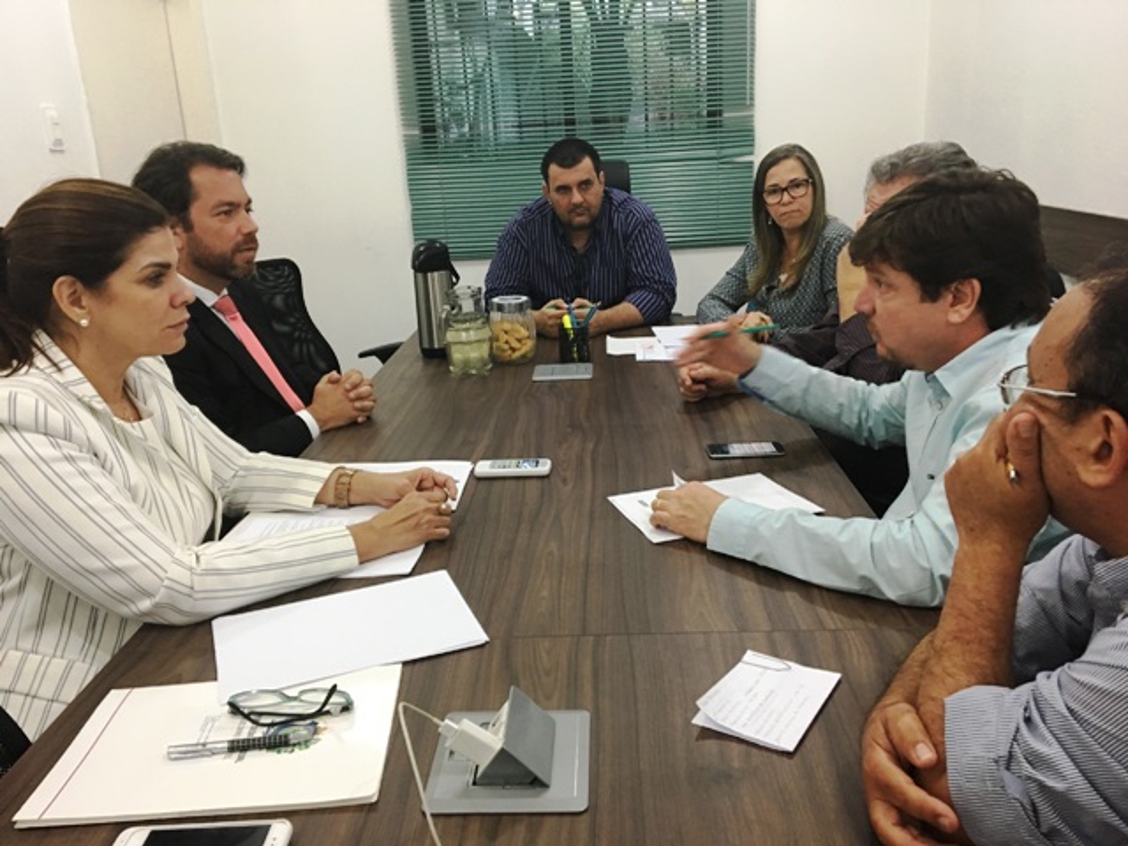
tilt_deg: -14.7
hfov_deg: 61.7
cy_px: 423
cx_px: 564
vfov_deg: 48.2
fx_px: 945
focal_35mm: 29
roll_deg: +3.3
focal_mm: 4.15
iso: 125
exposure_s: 1/30
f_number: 2.2
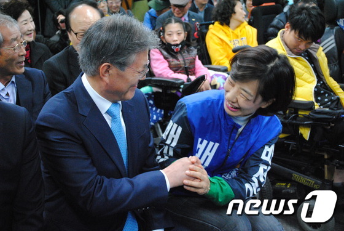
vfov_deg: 26.6
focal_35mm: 51
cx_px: 172
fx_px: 488
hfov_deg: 38.8
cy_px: 116
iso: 1600
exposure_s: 1/60
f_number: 5
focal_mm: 34
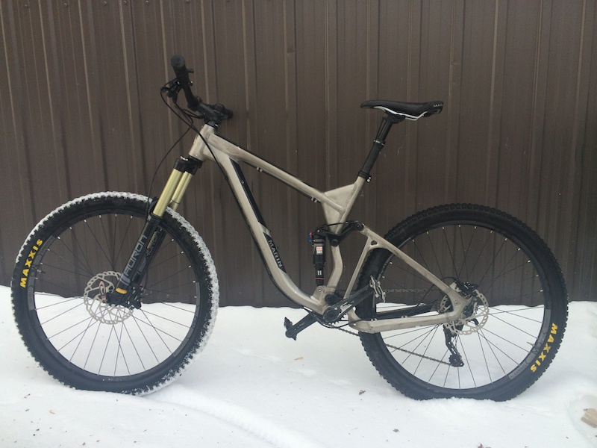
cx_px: 298
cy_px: 224
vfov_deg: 46.8
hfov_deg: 60.0
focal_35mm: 30
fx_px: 517
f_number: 2.2
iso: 32
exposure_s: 1/641
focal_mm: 4.12
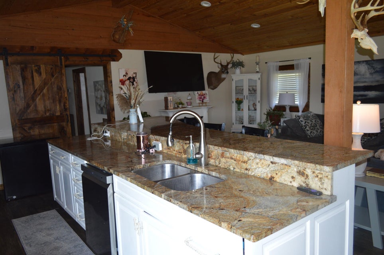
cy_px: 128
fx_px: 288
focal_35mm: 27
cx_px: 192
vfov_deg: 47.8
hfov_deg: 67.4
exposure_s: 1/80
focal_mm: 18
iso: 400
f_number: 4
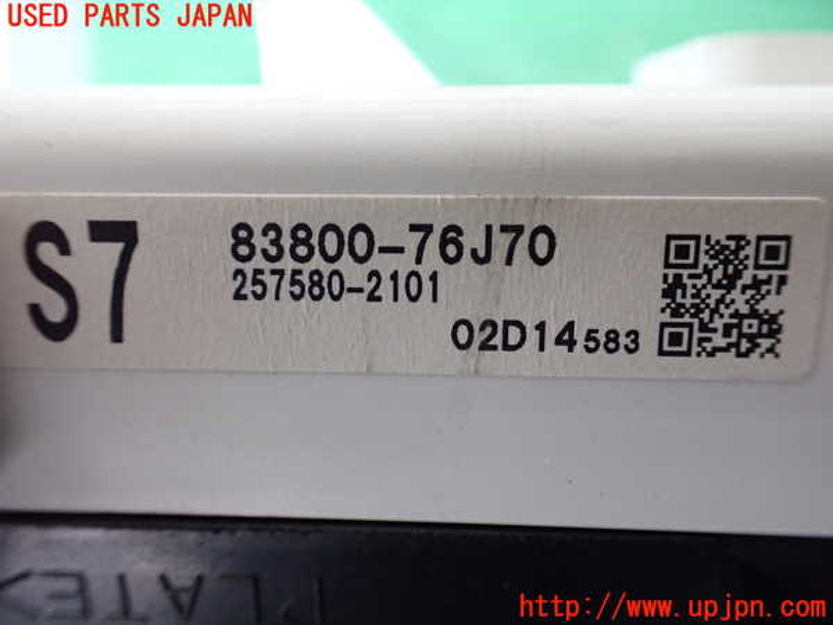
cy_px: 312
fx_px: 722
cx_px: 416
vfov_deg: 46.8
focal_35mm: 30
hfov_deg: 60.0
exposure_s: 1/100
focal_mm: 5.4
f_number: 2.3
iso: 800
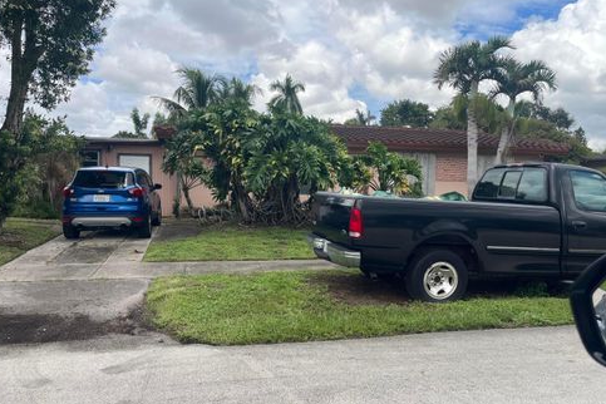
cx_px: 300
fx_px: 471
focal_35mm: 28
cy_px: 225
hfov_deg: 65.5
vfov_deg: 46.3
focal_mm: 5.1
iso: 50
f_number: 1.6
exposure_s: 1/2755
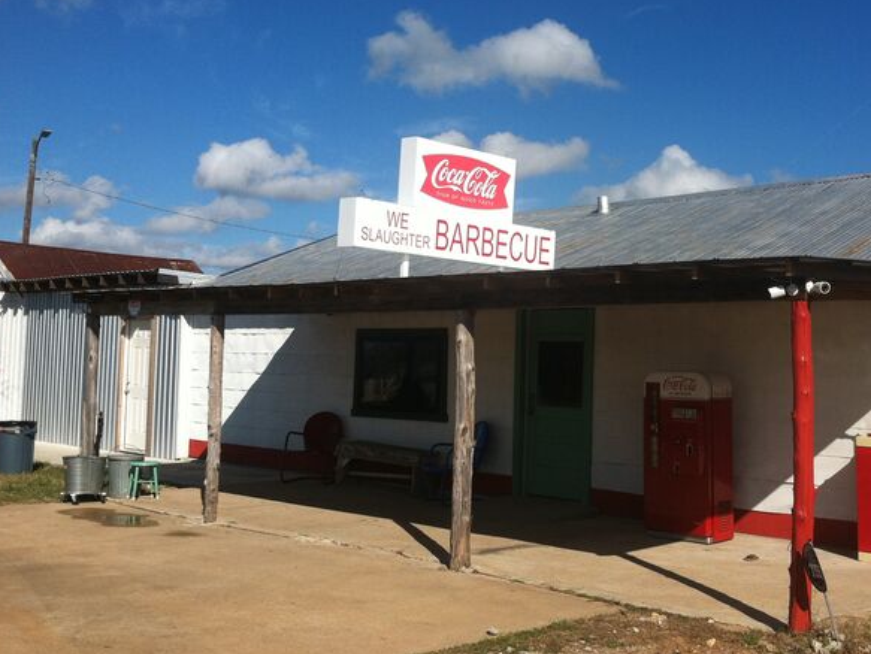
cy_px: 272
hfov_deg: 39.3
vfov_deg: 30.2
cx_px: 560
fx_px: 1209
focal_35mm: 48
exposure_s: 1/2000
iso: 80
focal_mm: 3.85
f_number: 2.8
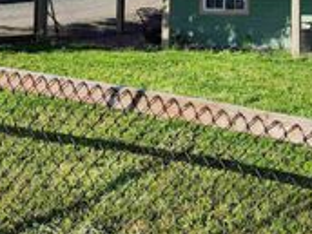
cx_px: 279
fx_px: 604
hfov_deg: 27.9
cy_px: -50
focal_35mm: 67
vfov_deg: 20.5
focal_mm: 5.54
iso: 25
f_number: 1.8
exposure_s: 1/1350
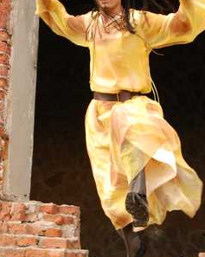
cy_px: 172
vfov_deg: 25.0
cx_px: 122
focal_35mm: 76
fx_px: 577
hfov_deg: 20.1
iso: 400
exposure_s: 1/200
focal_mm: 25
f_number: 7.1
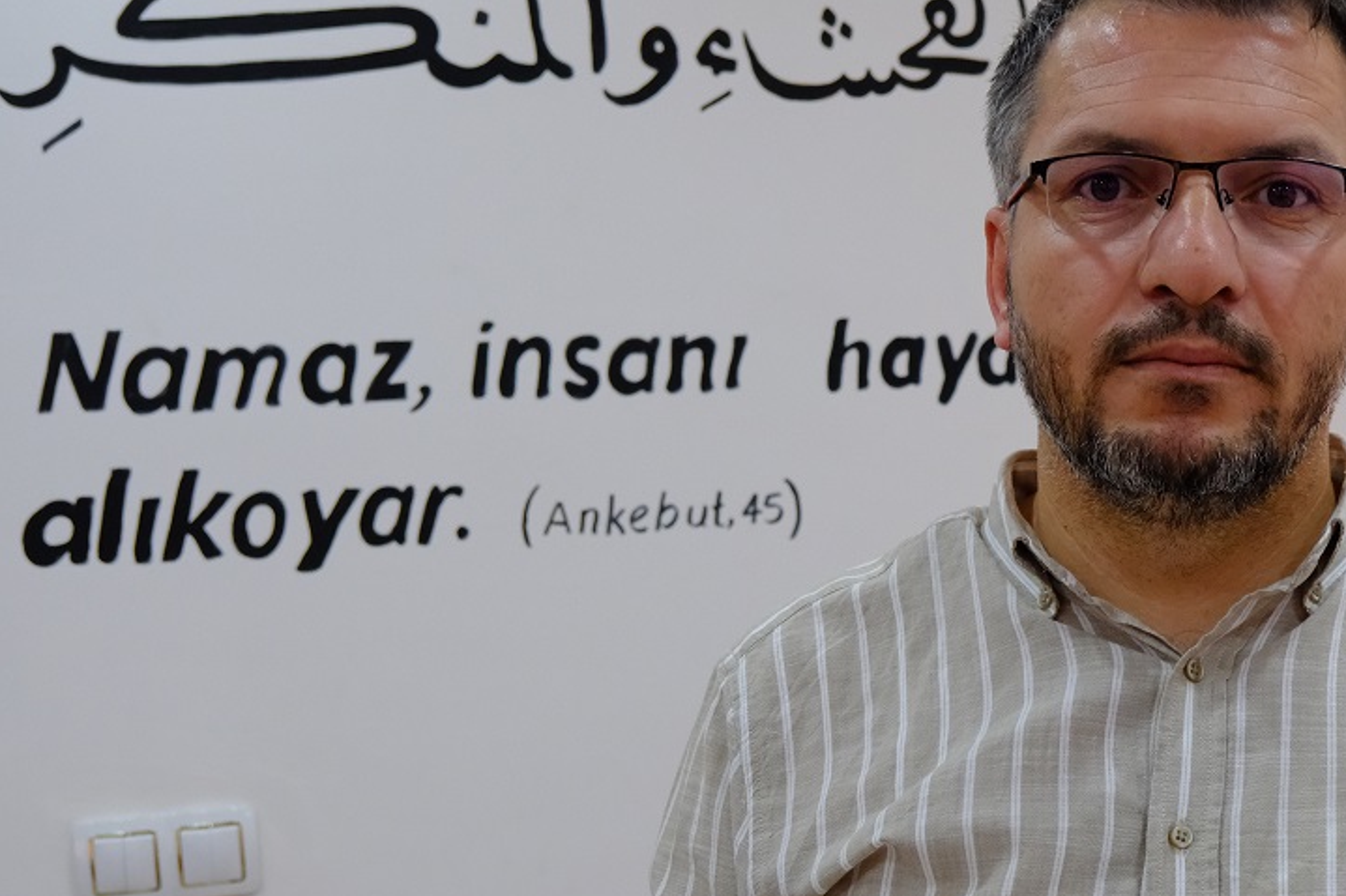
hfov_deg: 33.6
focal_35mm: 57
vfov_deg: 23.6
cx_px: 1157
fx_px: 2131
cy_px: 608
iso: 1600
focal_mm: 20.2
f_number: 4
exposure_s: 1/125
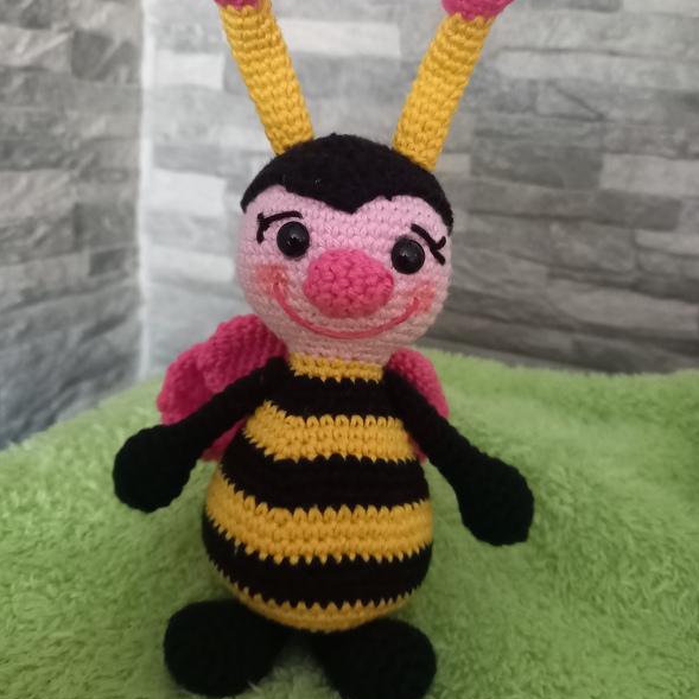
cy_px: 294
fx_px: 685
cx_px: 355
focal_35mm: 30
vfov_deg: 53.8
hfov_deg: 54.0
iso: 1250
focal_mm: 4.65
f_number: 1.8
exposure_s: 1/16.7
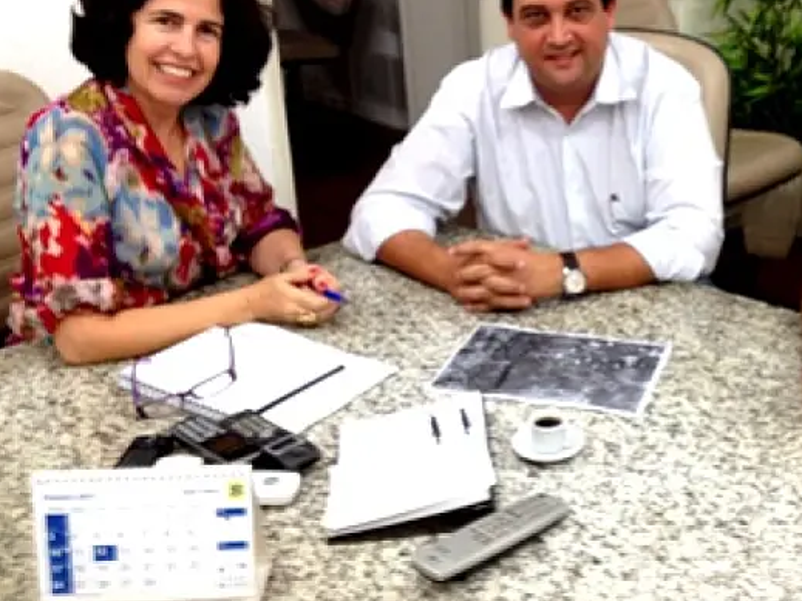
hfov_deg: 35.0
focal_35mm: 54
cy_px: 241
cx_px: 575
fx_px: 1251
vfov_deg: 27.0
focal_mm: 4.28
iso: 100
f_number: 2.4
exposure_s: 1/20
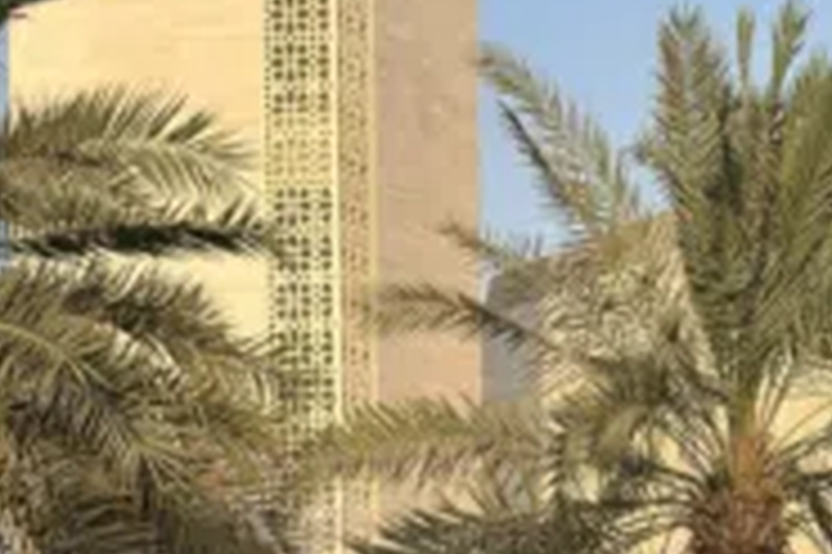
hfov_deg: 18.8
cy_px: 761
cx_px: 648
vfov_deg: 12.2
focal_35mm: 108
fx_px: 2494
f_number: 1.78
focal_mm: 6.86
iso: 80
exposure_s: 1/1414
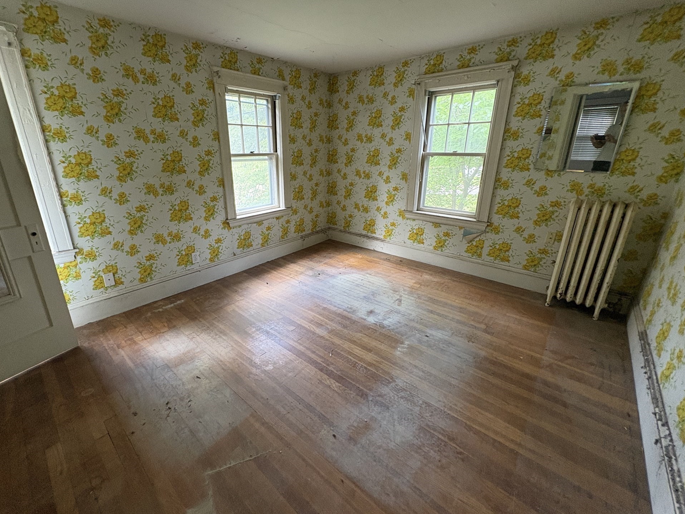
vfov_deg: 81.7
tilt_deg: -17.2
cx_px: 320
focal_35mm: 15
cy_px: 245
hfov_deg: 98.0
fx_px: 297
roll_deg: +0.3
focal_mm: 2.22
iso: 250
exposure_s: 1/80
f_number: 2.2
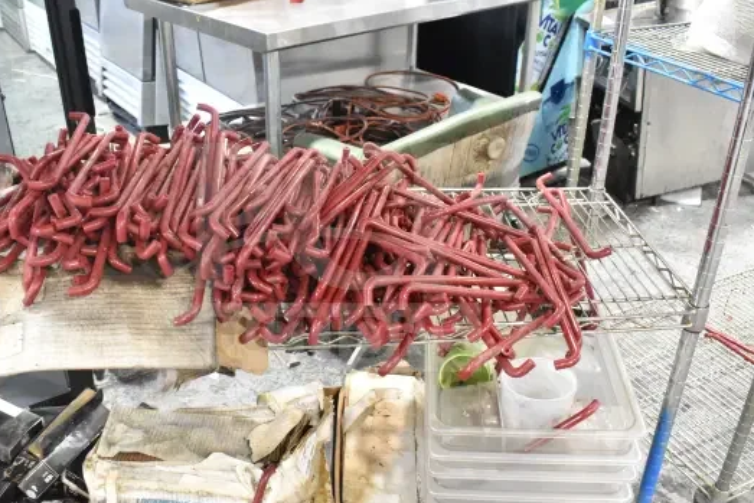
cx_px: 319
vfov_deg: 37.9
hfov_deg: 54.2
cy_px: 257
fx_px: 733
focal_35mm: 35
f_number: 6.3
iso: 6400
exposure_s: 1/160
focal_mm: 20
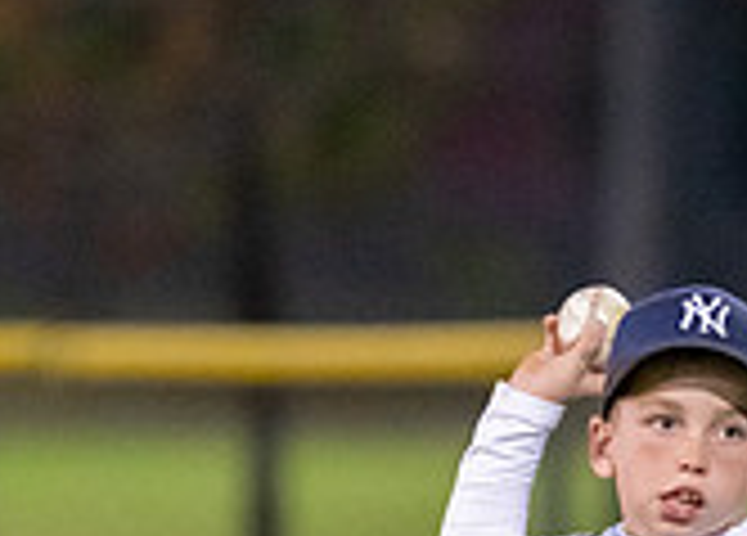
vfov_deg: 1.3
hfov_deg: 1.9
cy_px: 679
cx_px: 648
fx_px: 23047
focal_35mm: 1085
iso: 4000
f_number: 2.8
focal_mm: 200
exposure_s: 1/1000
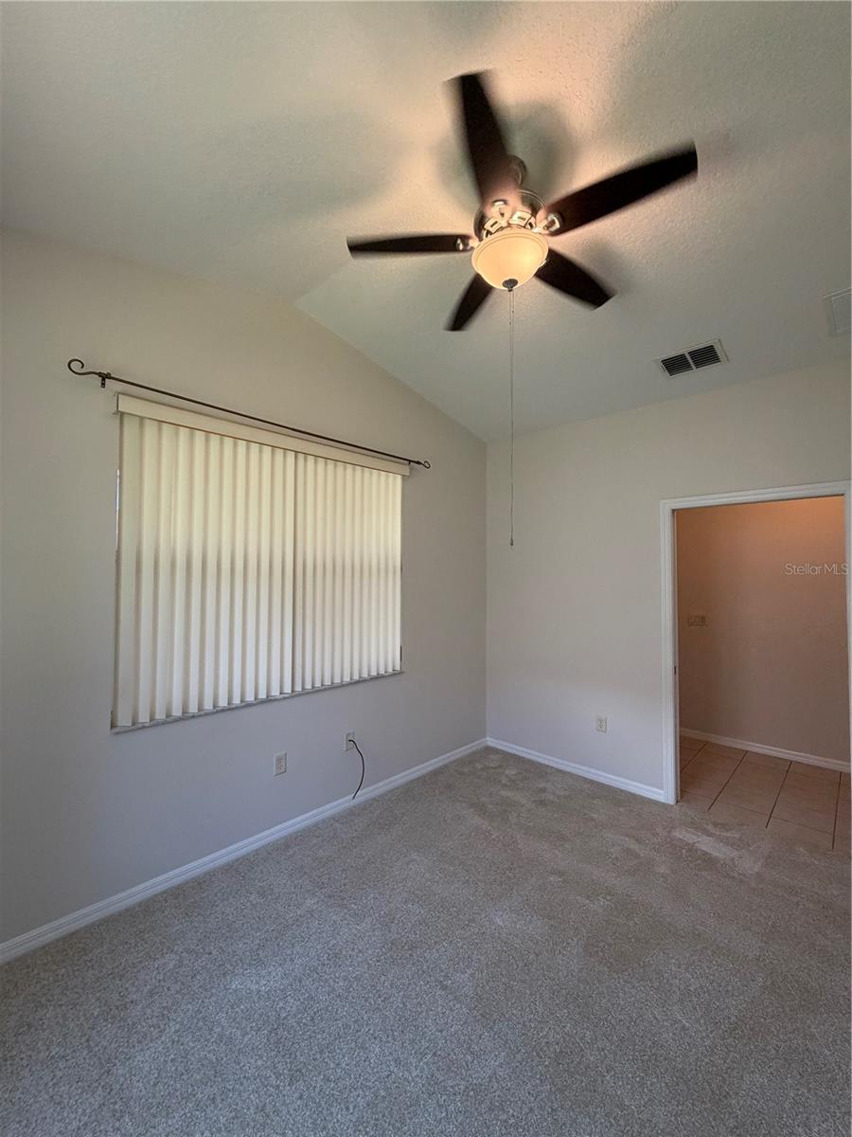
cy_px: 568
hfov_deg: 85.7
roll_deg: -0.1
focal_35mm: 14
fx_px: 459
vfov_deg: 102.1
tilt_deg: +1.9
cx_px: 426
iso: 200
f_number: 2.2
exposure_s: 1/121
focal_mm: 2.22
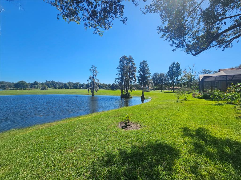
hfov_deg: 106.2
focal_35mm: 13
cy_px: 90
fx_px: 91
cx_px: 120
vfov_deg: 89.9
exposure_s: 1/2905
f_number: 2.2
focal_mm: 2.2
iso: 50
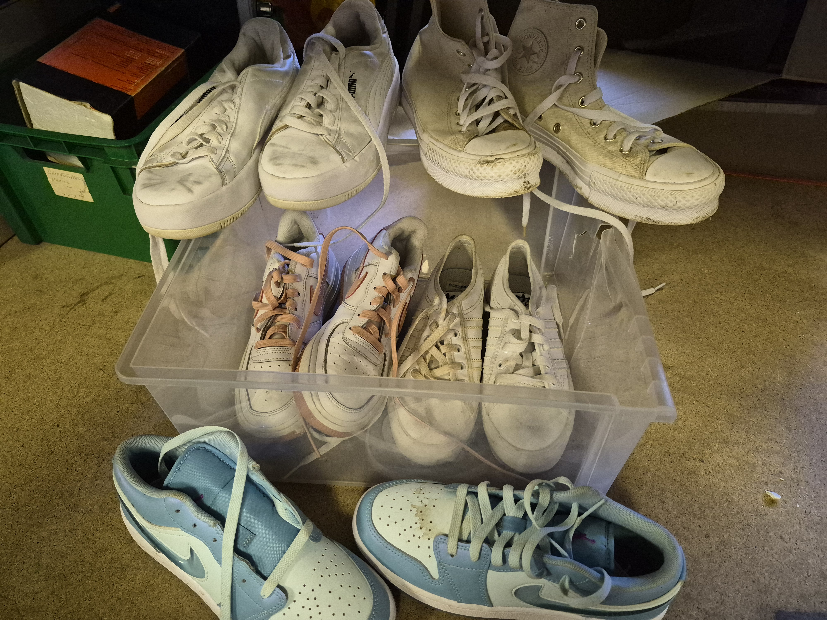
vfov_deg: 58.9
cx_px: 414
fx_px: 549
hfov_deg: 73.9
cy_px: 310
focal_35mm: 23
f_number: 1.8
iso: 1600
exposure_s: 1/100
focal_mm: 5.4
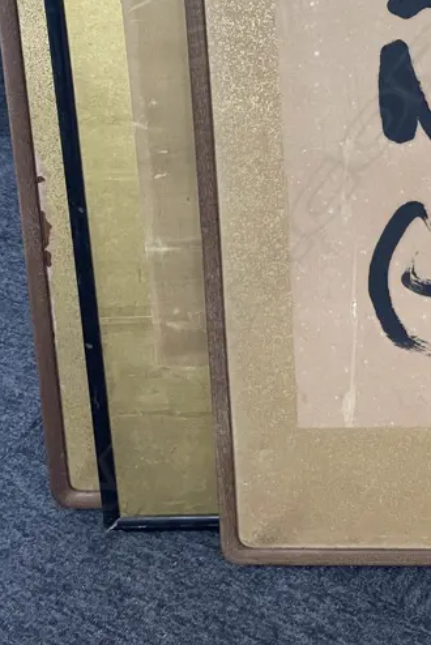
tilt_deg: -28.7
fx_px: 1004
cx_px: 457
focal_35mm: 56
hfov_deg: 23.0
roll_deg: +0.1
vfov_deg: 33.0
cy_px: 20
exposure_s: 1/50
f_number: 1.6
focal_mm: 4.2
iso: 100
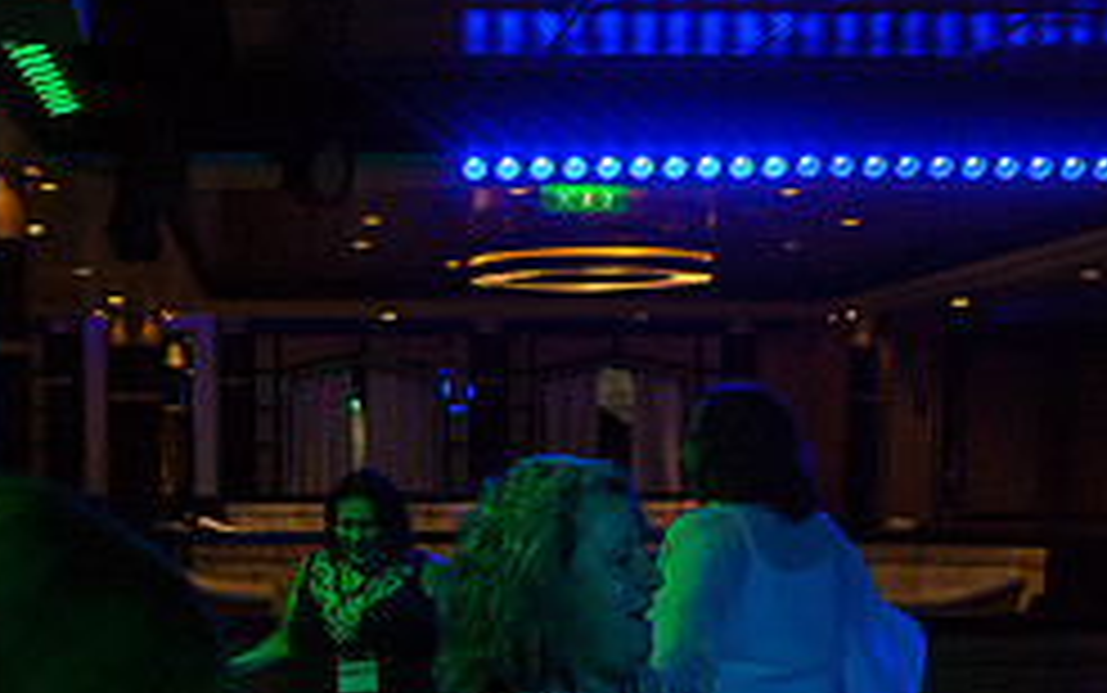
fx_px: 1992
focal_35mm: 66
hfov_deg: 30.8
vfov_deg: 19.2
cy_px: 700
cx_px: 369
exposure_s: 1/125
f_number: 5.6
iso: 400
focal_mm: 18
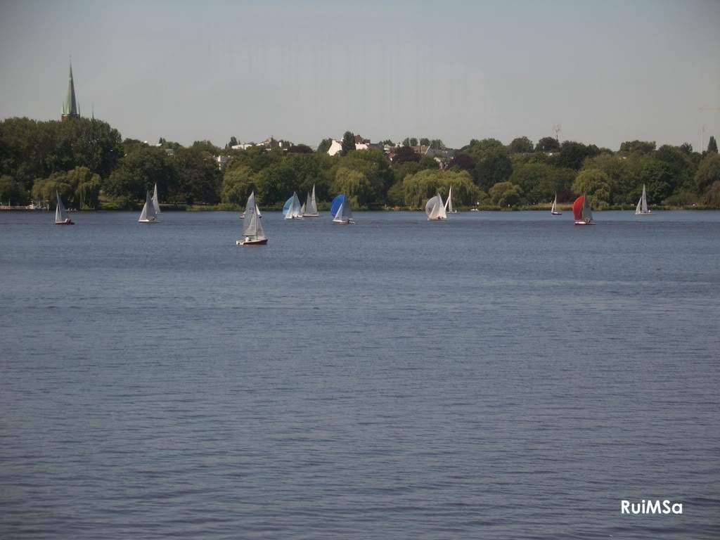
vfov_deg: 11.2
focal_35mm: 132
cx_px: 360
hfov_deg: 14.9
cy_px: 270
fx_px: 2746
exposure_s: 1/250
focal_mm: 28.4
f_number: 4
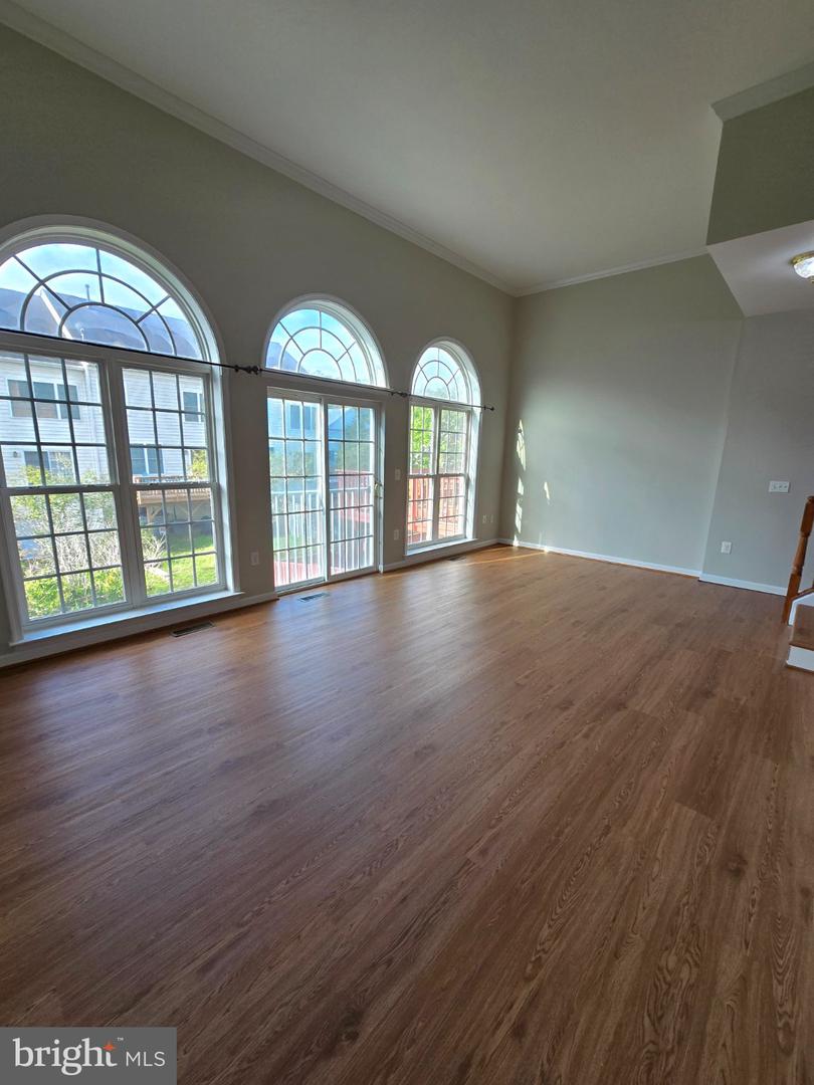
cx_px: 407
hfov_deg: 89.9
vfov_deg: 106.2
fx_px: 408
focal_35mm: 13
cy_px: 542
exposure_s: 1/127
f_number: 2.2
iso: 50
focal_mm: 2.2
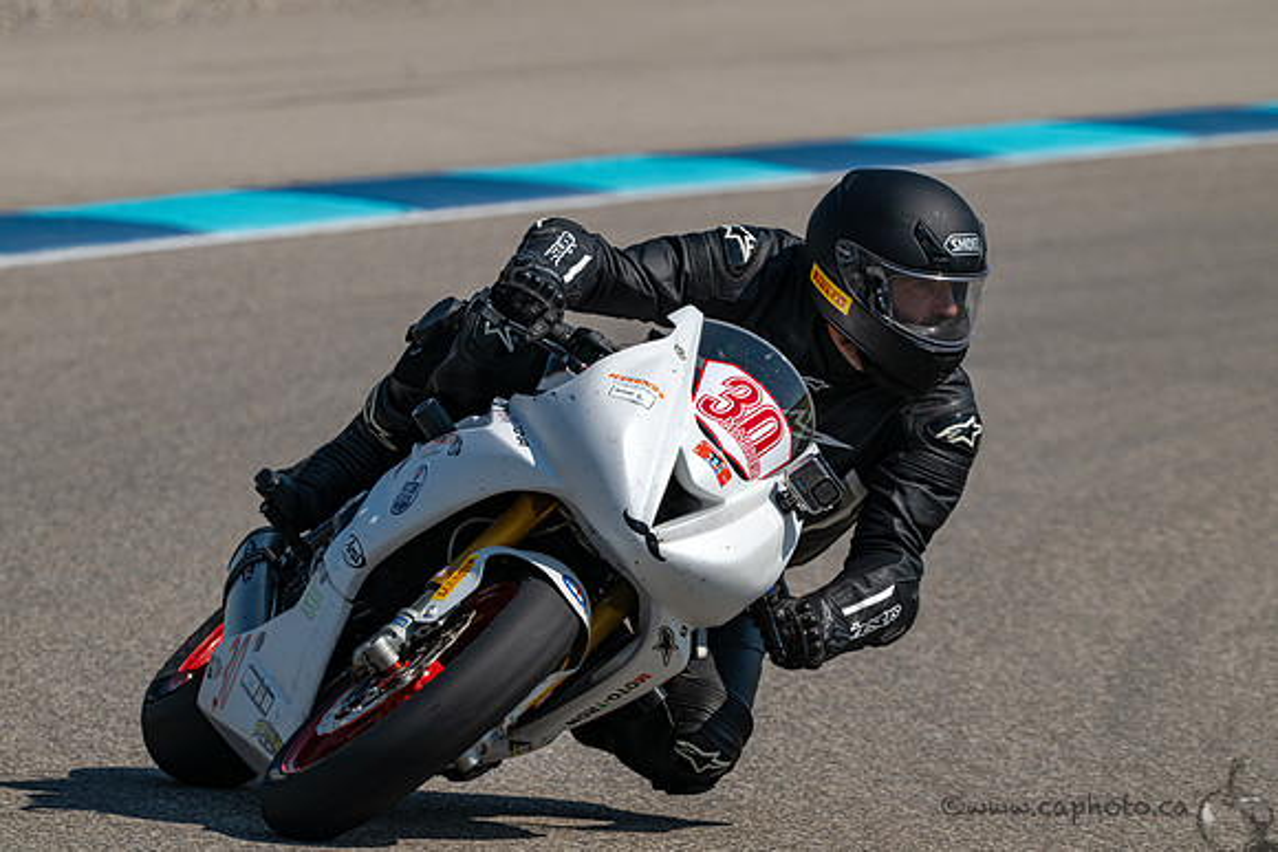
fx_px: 17936
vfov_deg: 2.7
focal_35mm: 505
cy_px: 374
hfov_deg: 4.1
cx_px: 561
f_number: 11
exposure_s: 1/1250
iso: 360
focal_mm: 450
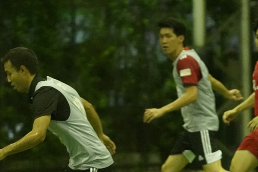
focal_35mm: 521
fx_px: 3734
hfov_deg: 4.0
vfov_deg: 2.6
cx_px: 95
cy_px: 147
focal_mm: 175
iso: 20000
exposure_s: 1/400
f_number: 2.8
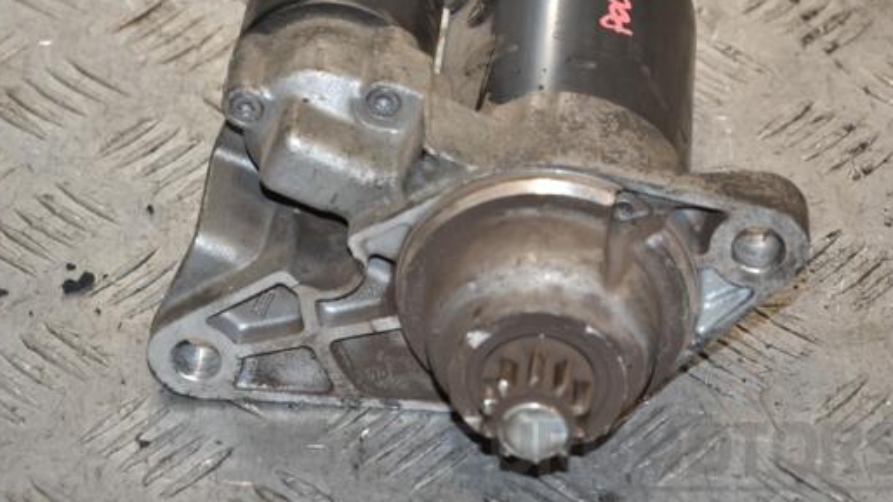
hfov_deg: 15.6
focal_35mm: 138
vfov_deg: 8.8
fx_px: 3258
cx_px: 419
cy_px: 217
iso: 800
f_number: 7.1
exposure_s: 1/200
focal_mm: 75
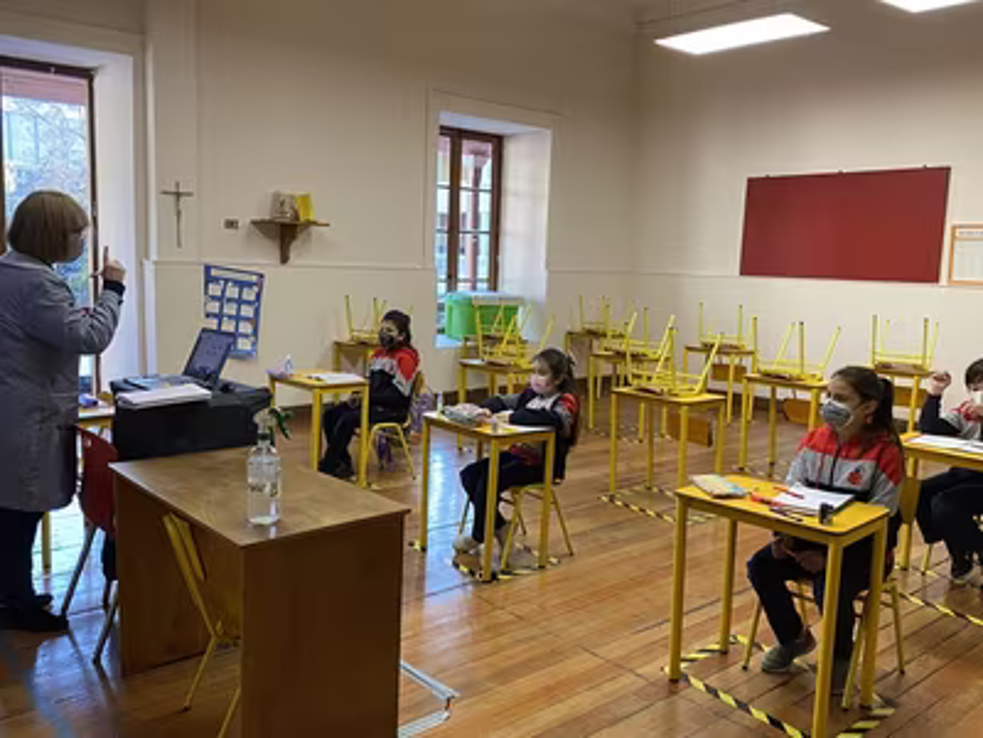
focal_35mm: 26
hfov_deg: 67.3
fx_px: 738
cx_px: 492
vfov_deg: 53.1
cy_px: 369
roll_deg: -1.6
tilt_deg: -7.0
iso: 80
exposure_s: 1/50
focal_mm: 4.25
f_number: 1.8
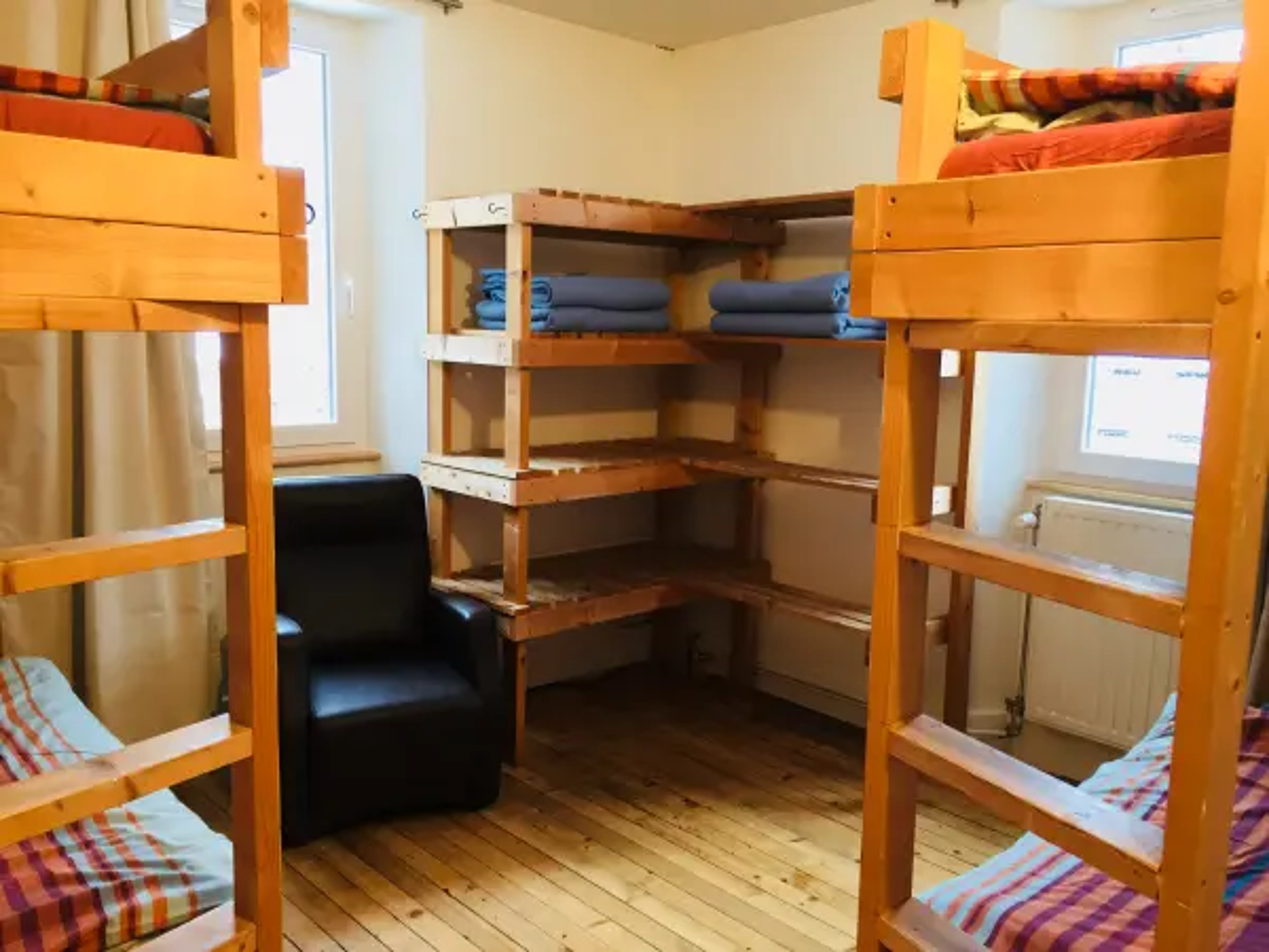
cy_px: 476
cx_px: 634
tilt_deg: -6.9
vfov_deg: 48.2
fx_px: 1063
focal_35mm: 29
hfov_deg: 61.7
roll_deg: -2.1
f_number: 2.2
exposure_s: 1/33
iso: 100
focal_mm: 4.15
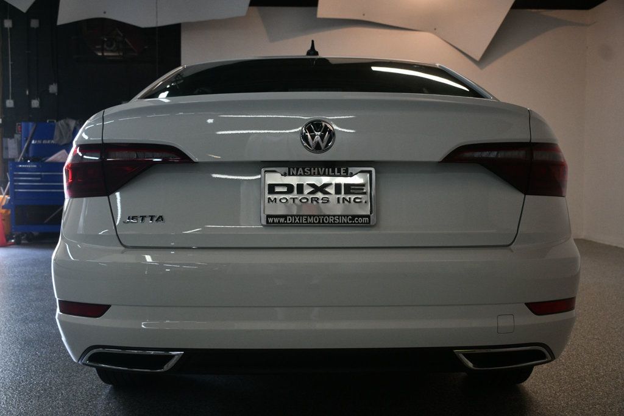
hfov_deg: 49.6
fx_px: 676
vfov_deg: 34.2
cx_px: 312
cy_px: 208
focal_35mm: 39
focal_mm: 26
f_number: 3.8
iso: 800
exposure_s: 1/250
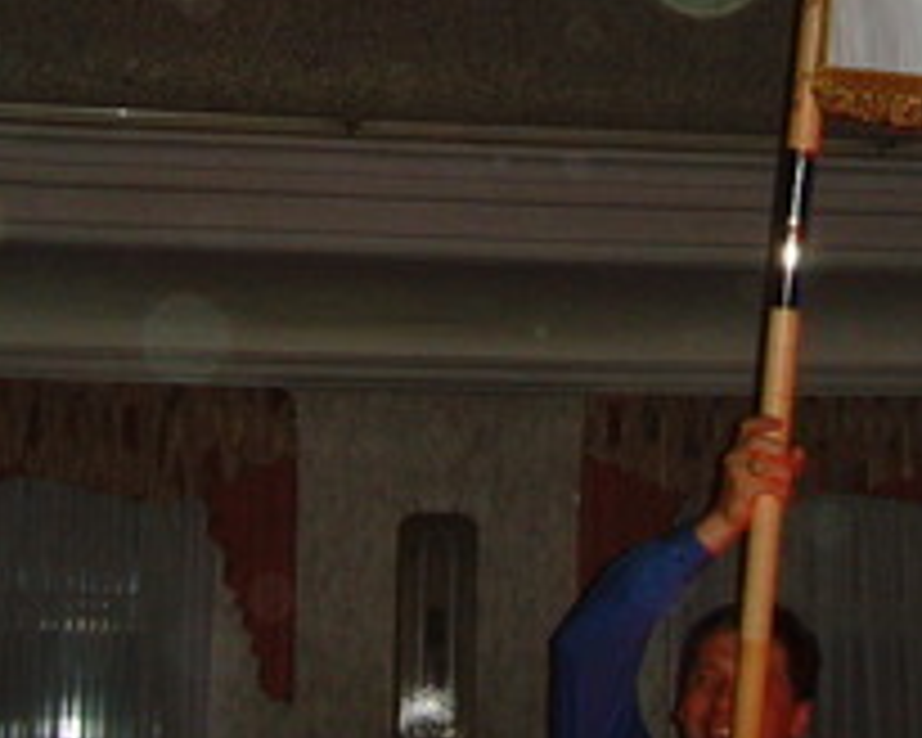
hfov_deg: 20.3
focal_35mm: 93
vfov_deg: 16.4
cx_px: 760
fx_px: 2538
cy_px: 115
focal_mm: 6.6
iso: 200
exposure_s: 1/45
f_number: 3.5
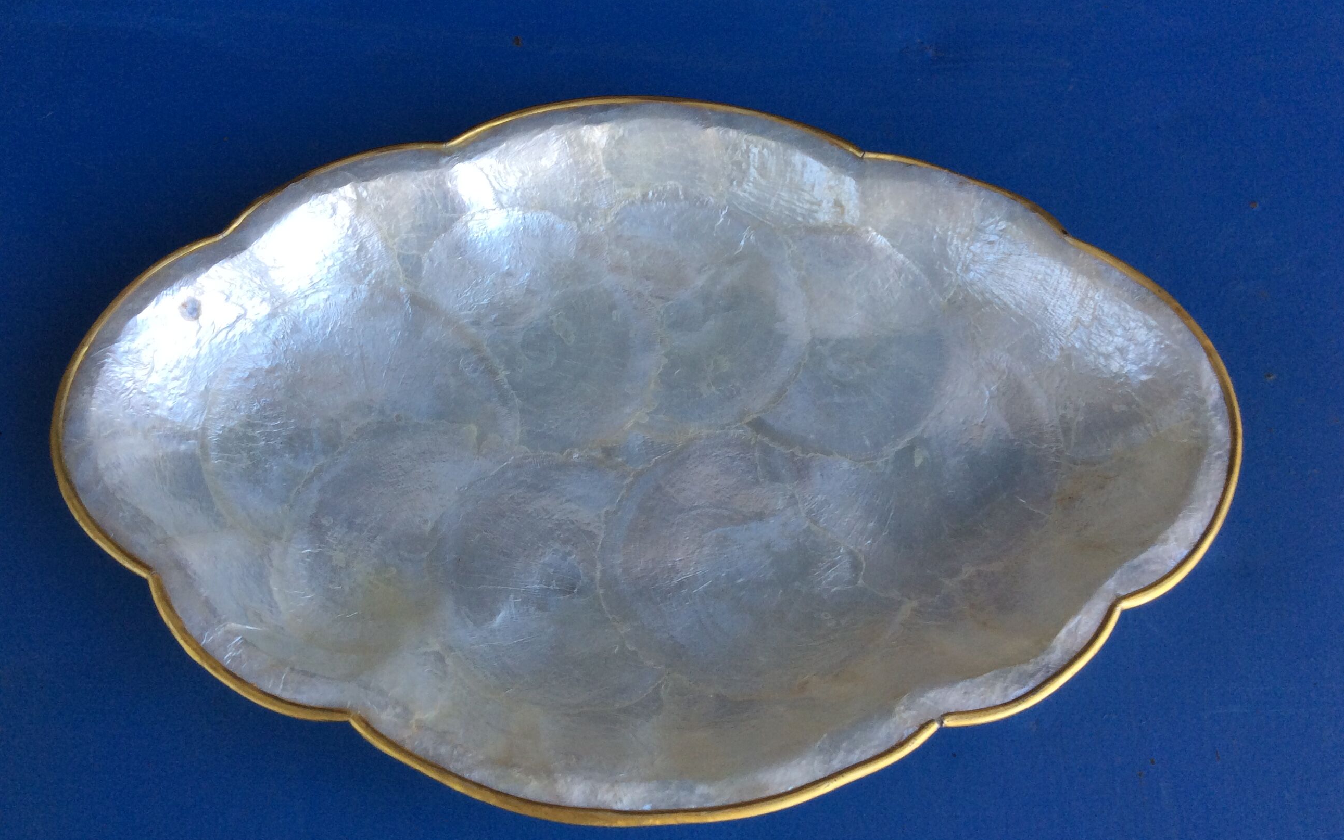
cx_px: 673
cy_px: 410
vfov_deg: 37.3
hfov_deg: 56.7
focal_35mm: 34
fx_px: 1245
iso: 40
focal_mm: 3.3
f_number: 2.4
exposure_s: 1/100
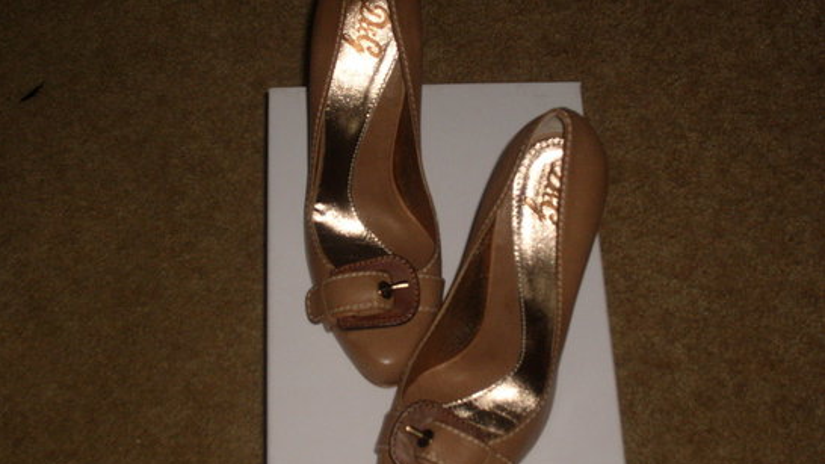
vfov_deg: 18.0
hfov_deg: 31.4
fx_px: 1466
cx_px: 412
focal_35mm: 67
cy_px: 191
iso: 100
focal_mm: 10.3
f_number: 3.6
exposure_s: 1/60
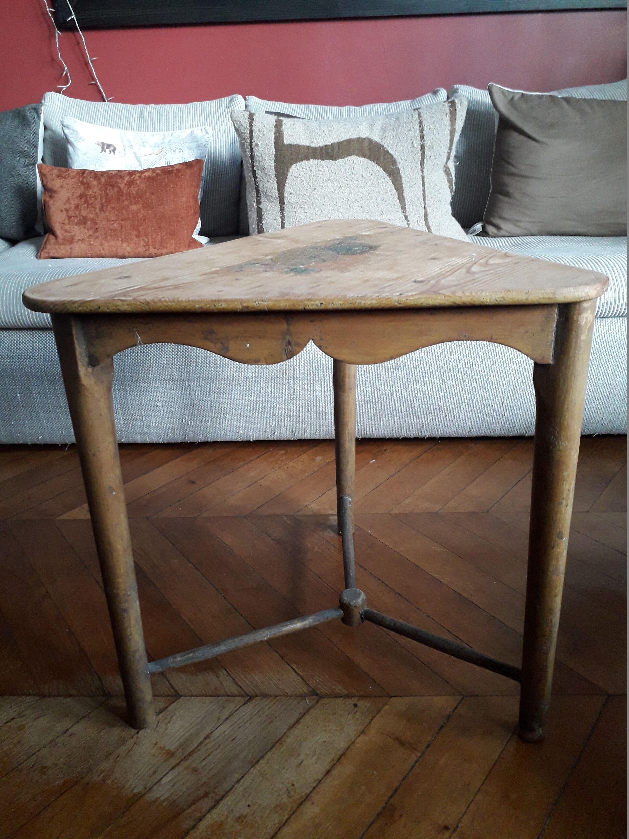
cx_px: 314
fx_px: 654
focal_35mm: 27
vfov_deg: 65.3
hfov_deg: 51.4
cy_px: 420
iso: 200
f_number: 1.9
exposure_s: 1/50
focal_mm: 3.6
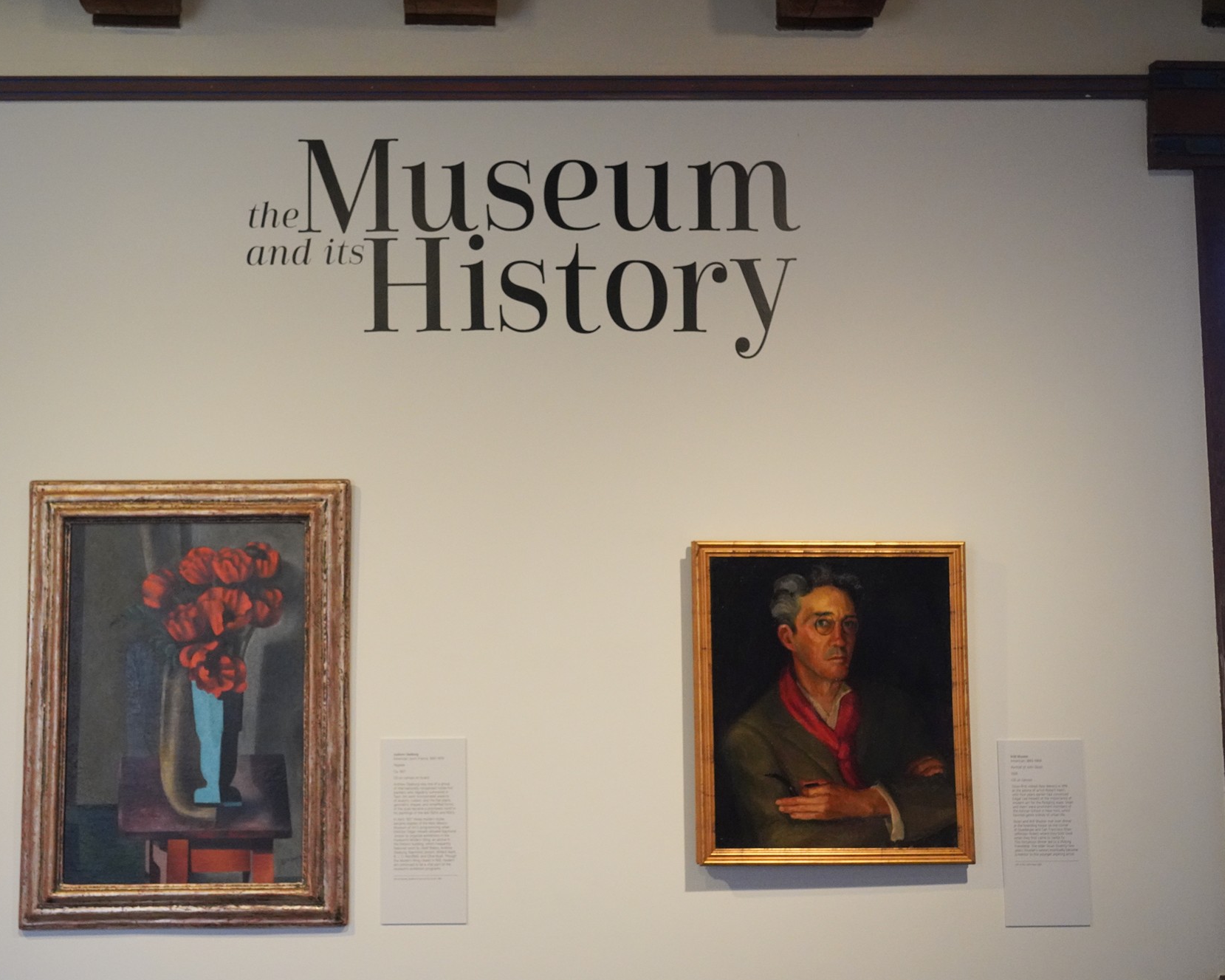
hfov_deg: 42.7
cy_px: 491
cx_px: 504
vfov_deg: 34.9
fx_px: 1559
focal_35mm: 43
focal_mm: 38
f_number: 5.6
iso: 6400
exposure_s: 1/100
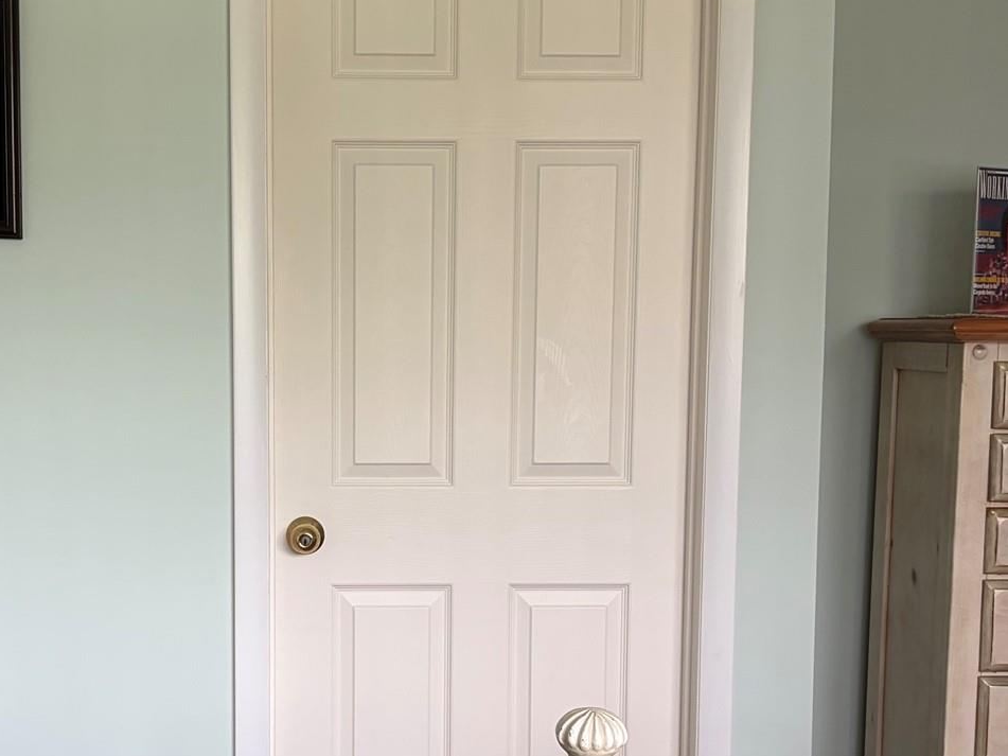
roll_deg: +0.2
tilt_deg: -5.6
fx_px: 1630
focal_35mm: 56
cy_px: 509
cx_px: 352
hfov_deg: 34.1
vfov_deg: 25.9
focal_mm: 5.96
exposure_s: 1/60
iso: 100
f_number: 1.6
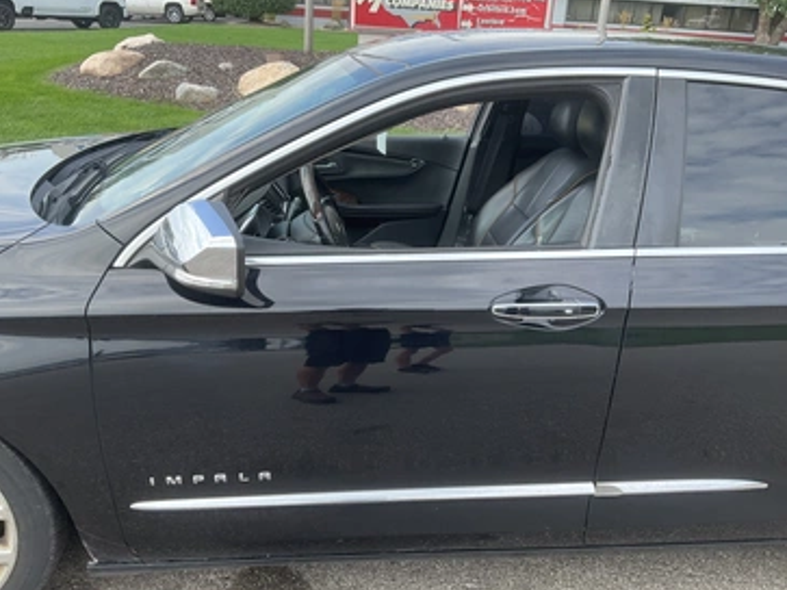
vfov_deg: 44.1
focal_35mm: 32
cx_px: 397
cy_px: 302
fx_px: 727
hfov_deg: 56.8
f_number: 1.8
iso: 25
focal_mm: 3
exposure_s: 1/358
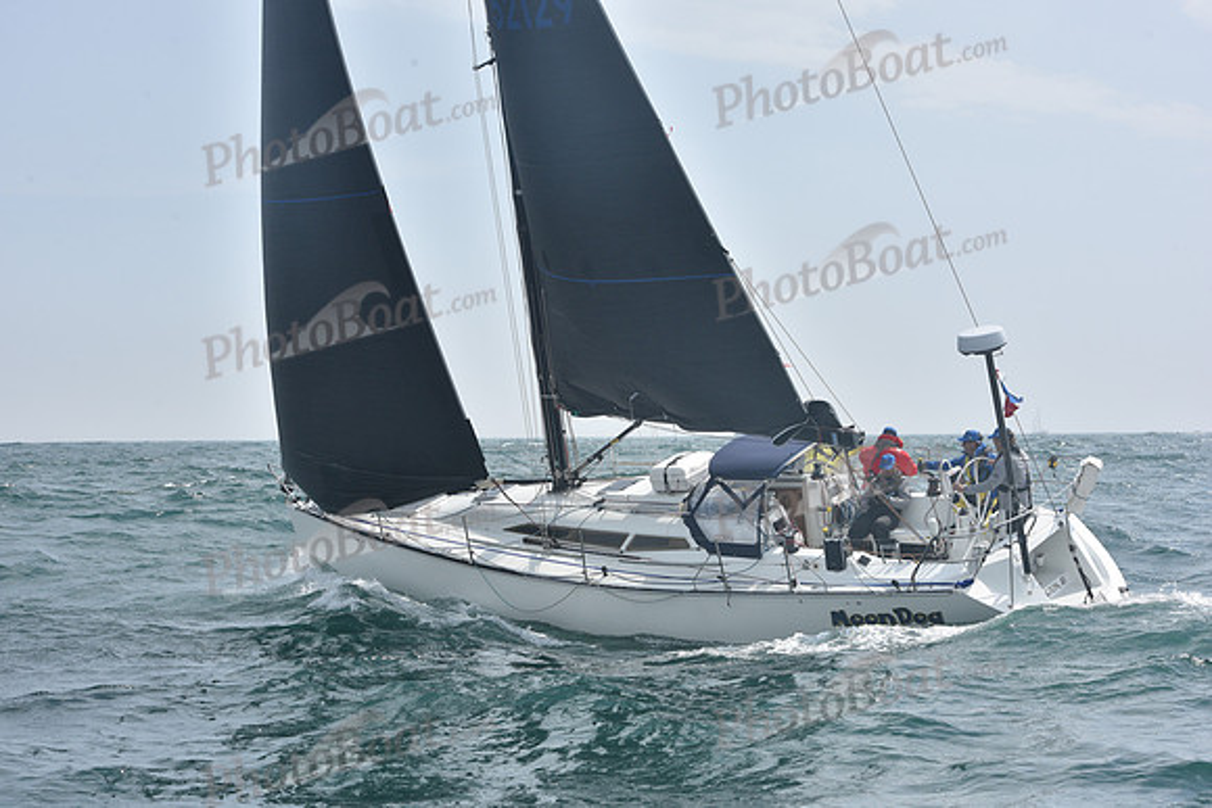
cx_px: 606
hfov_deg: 28.8
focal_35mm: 70
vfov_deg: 19.5
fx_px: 2357
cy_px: 404
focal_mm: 70
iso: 320
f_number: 11
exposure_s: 1/800
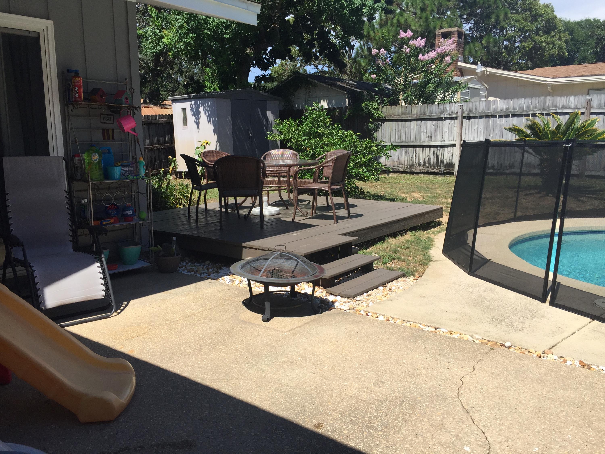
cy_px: 227
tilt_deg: -10.5
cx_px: 302
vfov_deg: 48.2
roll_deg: -1.8
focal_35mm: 29
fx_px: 507
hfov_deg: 61.7
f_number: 2.2
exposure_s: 1/2198
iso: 32
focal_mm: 4.15
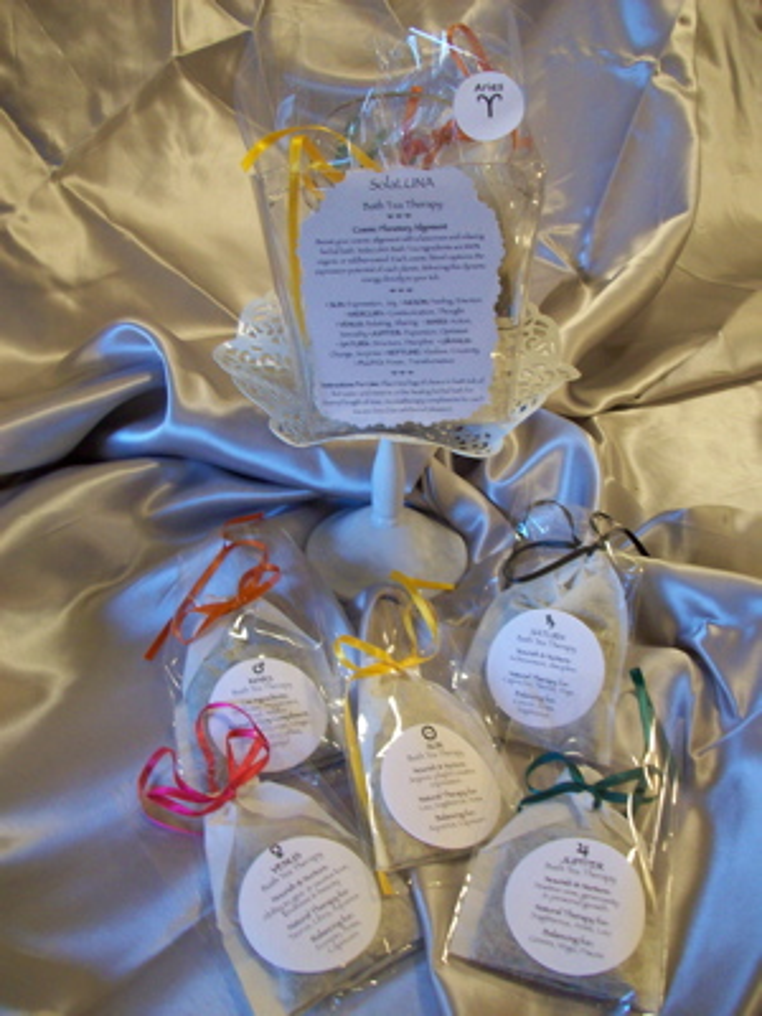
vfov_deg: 54.0
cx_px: 381
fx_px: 998
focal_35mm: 34
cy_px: 508
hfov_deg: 41.8
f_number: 2.8
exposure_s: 1/10.1
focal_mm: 5.7
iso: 160
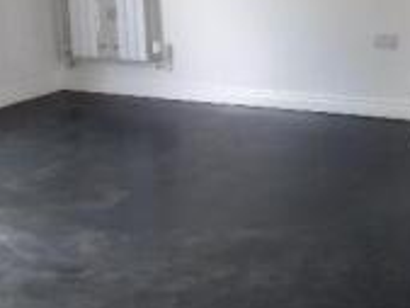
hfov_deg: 23.2
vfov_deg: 18.6
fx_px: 901
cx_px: 511
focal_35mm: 76
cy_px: -40
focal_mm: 4
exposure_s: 1/60
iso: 100
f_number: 3
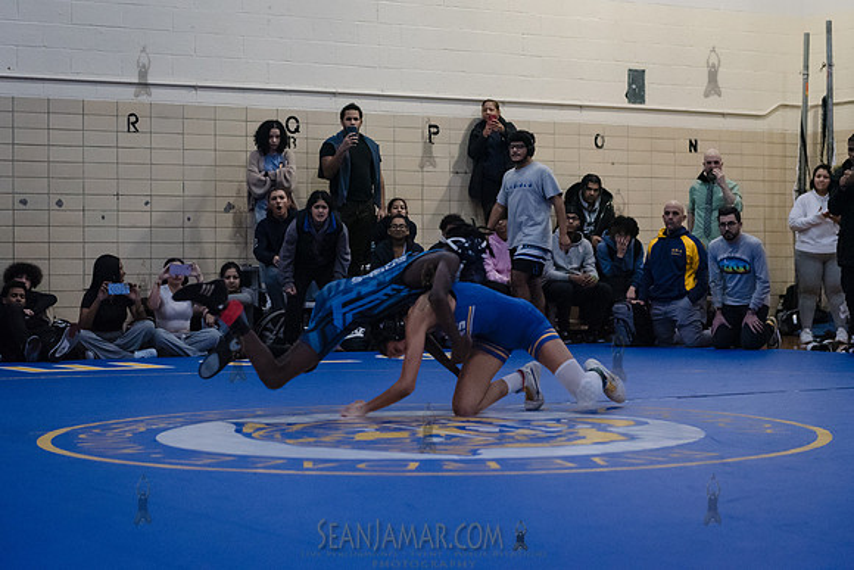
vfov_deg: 18.1
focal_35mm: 75
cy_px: 244
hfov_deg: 26.8
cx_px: 432
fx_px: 1791
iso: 6400
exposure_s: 1/400
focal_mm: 66
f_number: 3.2
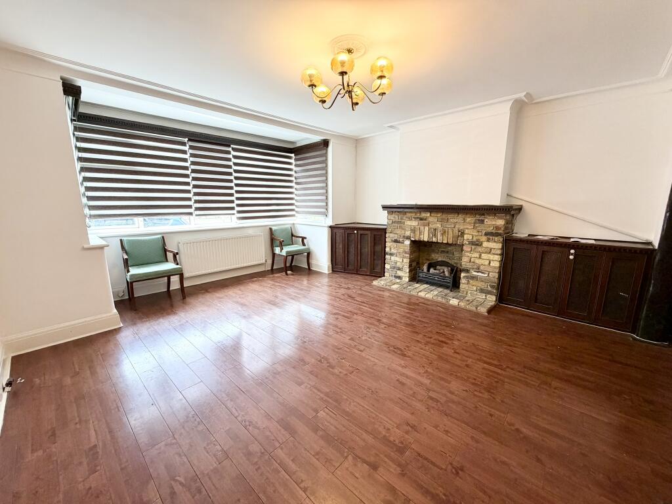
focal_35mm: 14
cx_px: 336
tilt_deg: -10.1
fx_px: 272
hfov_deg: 102.1
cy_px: 252
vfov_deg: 85.7
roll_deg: +0.4
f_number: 2.2
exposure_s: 1/100
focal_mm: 2.22
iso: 125
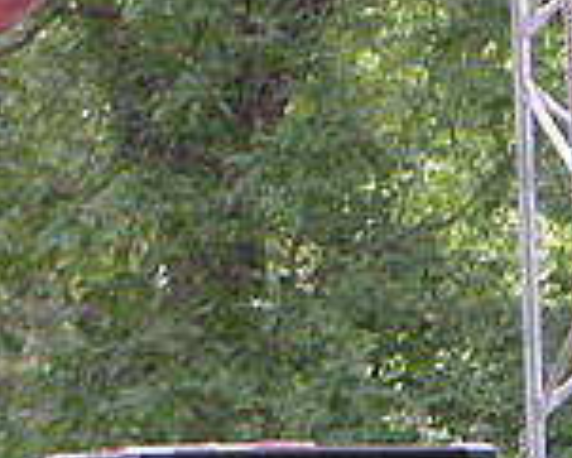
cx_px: -273
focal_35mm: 659
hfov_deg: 2.9
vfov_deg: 2.3
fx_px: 11163
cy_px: -214
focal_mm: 44.7
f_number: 4
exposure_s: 1/127
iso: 100
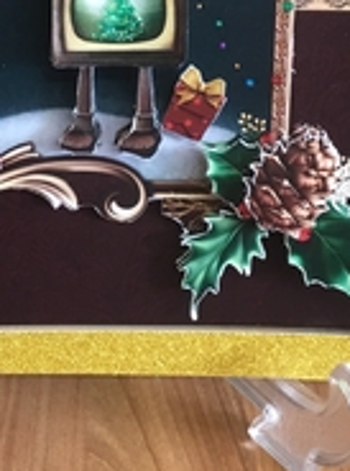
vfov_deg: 25.1
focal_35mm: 76
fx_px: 1029
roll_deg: -0.1
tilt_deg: -28.5
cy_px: 67
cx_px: 93
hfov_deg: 19.2
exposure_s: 1/33
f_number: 2.4
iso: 125
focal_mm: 3.3
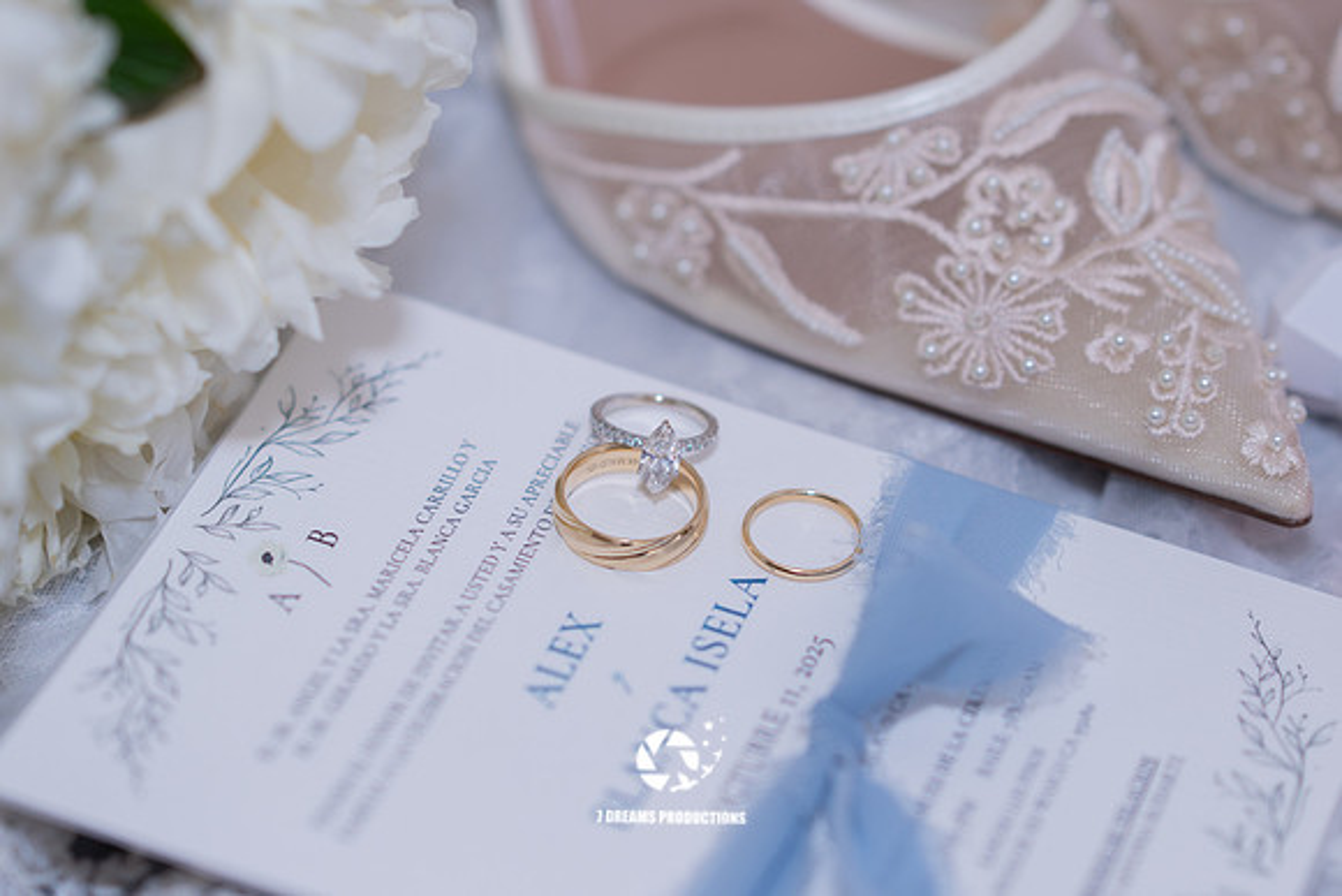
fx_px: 4735
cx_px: 671
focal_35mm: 127
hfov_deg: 16.1
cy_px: 448
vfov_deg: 10.8
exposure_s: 1/125
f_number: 2
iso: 200
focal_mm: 85
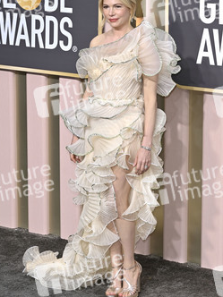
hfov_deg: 13.3
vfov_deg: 17.7
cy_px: 141
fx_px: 953
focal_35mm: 111
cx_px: 106
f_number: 8
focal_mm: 96
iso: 320
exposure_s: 1/200
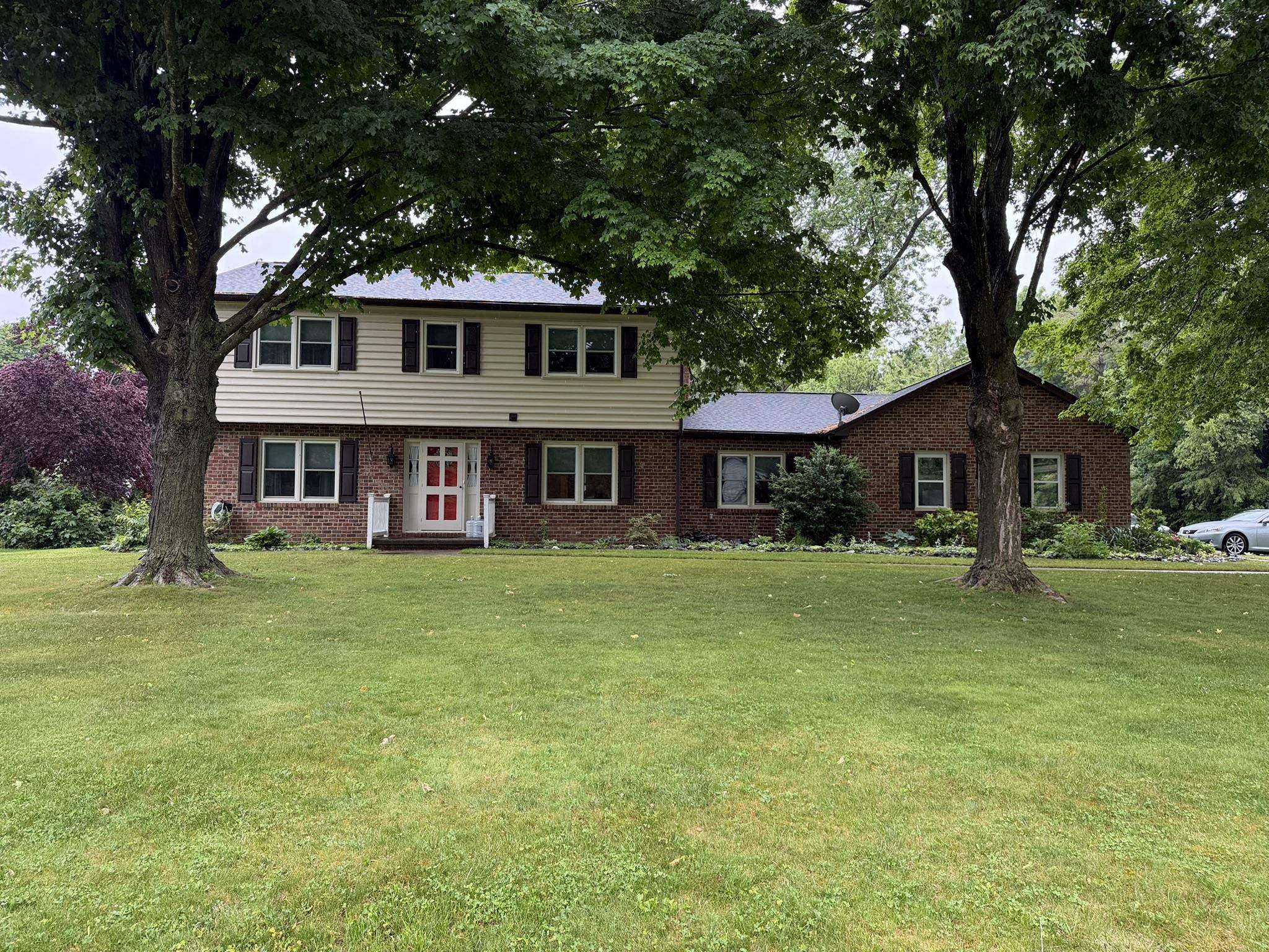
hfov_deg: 71.6
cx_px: 634
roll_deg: -0.4
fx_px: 880
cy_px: 476
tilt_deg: +2.1
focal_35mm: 24
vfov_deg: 56.8
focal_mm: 6.76
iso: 80
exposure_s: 1/214
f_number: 1.78
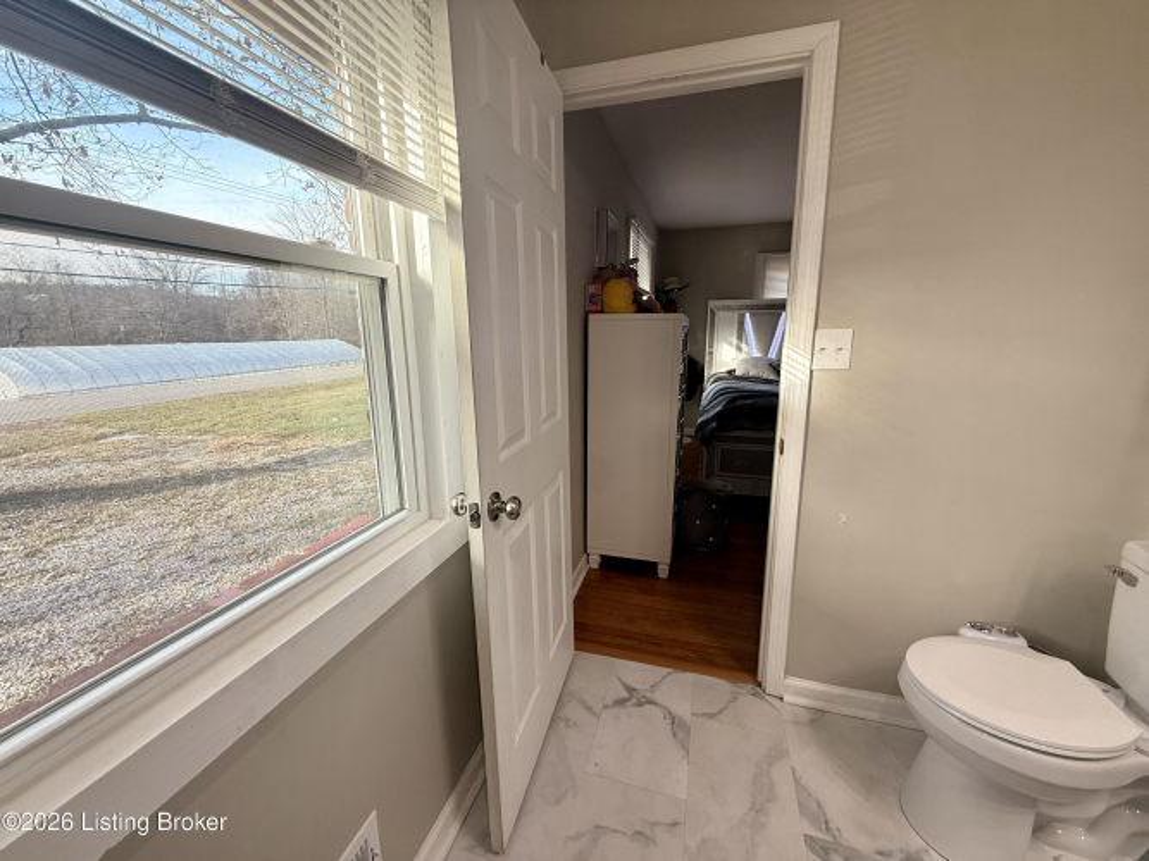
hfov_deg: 102.1
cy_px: 430
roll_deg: +1.8
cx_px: 574
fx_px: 465
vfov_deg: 85.7
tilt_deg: -11.3
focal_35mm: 14
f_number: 2.2
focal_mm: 2.22
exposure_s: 1/120
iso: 80
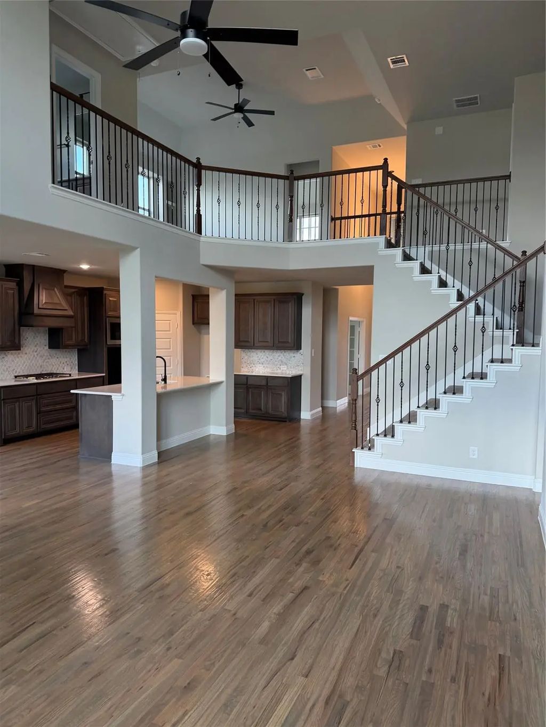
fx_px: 505
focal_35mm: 24
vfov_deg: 71.6
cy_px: 364
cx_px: 273
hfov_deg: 56.8
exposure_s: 1/127
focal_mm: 6.76
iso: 160
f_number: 1.78
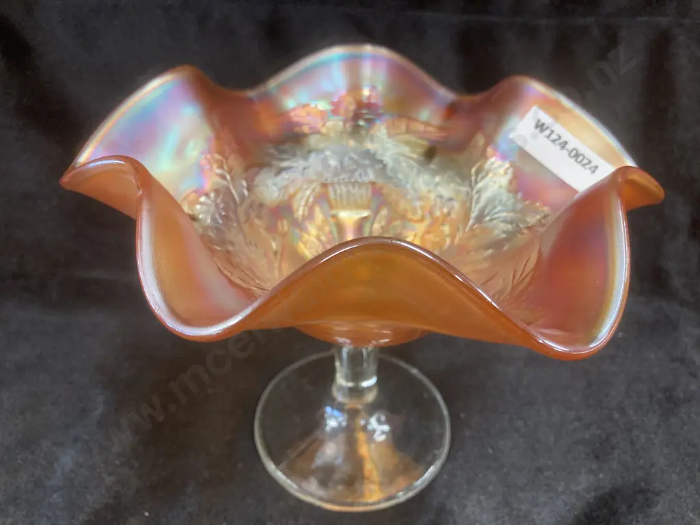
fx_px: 566
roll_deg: -3.6
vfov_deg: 49.7
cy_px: 262
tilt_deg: -35.0
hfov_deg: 63.4
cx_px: 350
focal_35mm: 28
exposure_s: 1/50
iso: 160
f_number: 1.8
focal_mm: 3.99
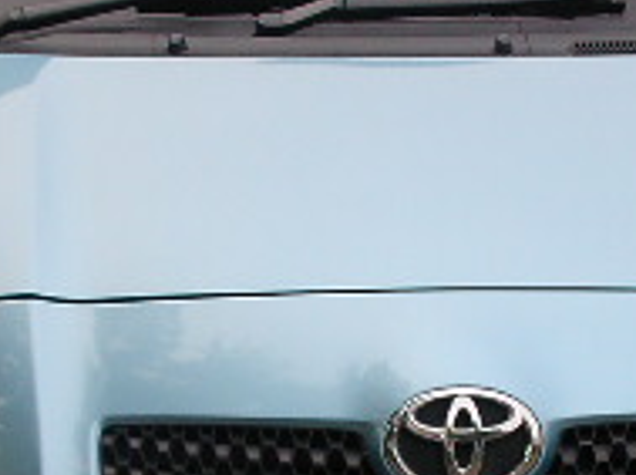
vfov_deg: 11.4
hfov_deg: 15.3
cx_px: 417
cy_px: 327
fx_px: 2366
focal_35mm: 129
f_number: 3.5
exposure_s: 1/216
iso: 50
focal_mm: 5.8
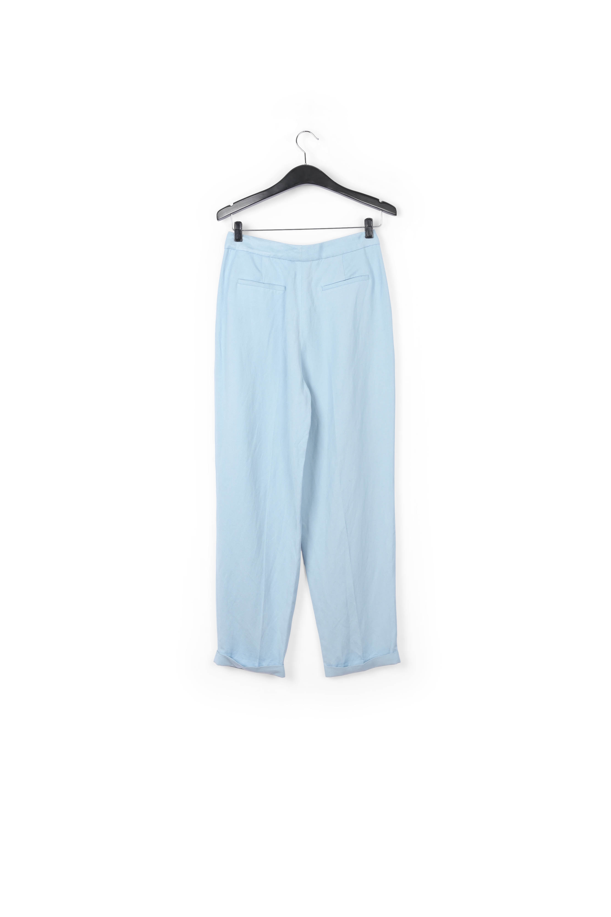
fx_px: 968
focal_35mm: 38
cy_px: 458
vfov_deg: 50.7
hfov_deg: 35.0
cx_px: 306
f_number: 11
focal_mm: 38
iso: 100
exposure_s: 1/200
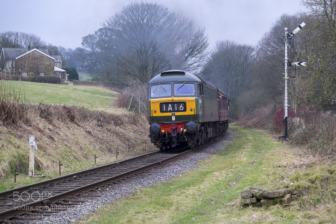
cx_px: 168
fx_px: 1101
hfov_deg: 17.4
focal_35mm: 118
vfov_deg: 11.6
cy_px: 112
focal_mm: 78.7
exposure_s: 1/120
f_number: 5.3
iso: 400
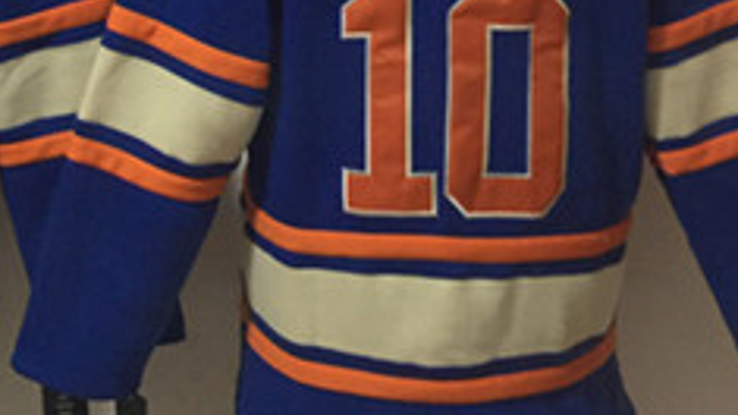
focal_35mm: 78
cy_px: -179
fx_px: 1526
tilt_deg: +1.2
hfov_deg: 26.6
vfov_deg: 14.6
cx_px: 132
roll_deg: -3.5
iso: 125
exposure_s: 1/10
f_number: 2.2
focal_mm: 4.15
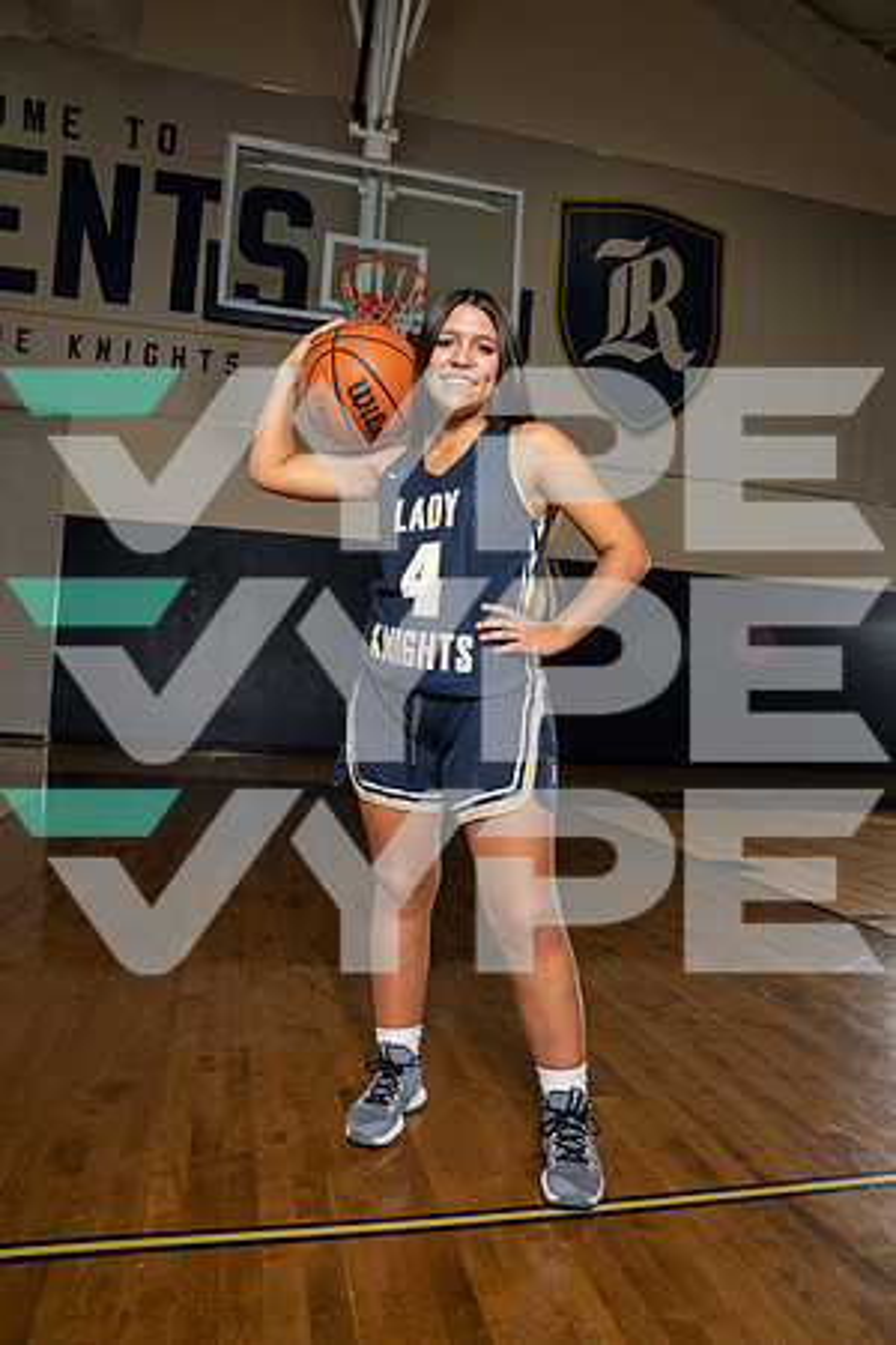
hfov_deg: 53.1
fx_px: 896
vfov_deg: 73.7
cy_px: 672
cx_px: 448
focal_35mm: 24
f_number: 5
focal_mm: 24
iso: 100
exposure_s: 1/250
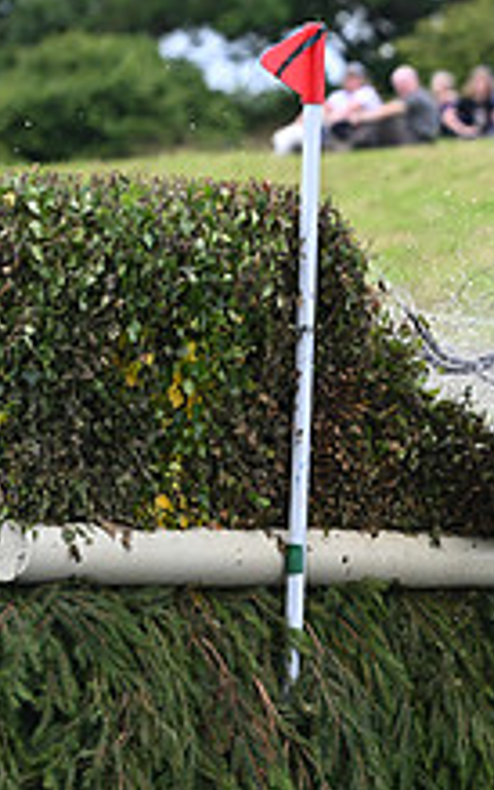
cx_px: 945
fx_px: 9300
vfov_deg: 4.9
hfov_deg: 3.0
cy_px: 370
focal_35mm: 432
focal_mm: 160
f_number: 4.5
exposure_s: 1/1250
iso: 500
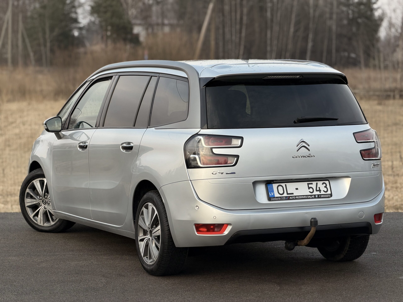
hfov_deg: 19.6
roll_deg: +1.5
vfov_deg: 14.8
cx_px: 202
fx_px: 1164
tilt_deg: -4.3
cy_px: 151
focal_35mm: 100
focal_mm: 16.89
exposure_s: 1/312
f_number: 2.8
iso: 50
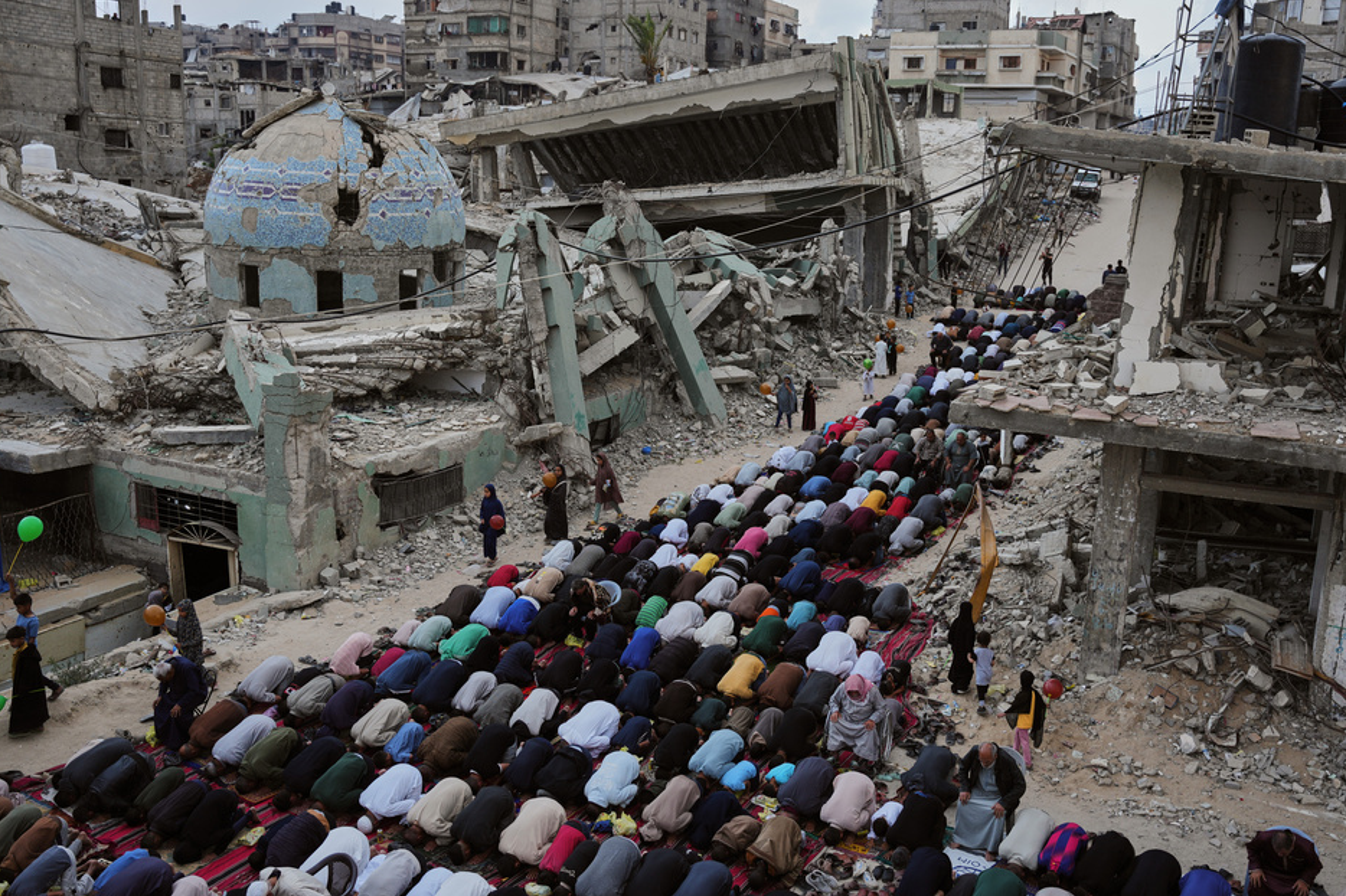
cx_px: 695
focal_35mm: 34
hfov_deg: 55.8
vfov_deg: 38.9
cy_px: 445
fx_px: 1271
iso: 200
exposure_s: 1/250
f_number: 2.8
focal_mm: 31
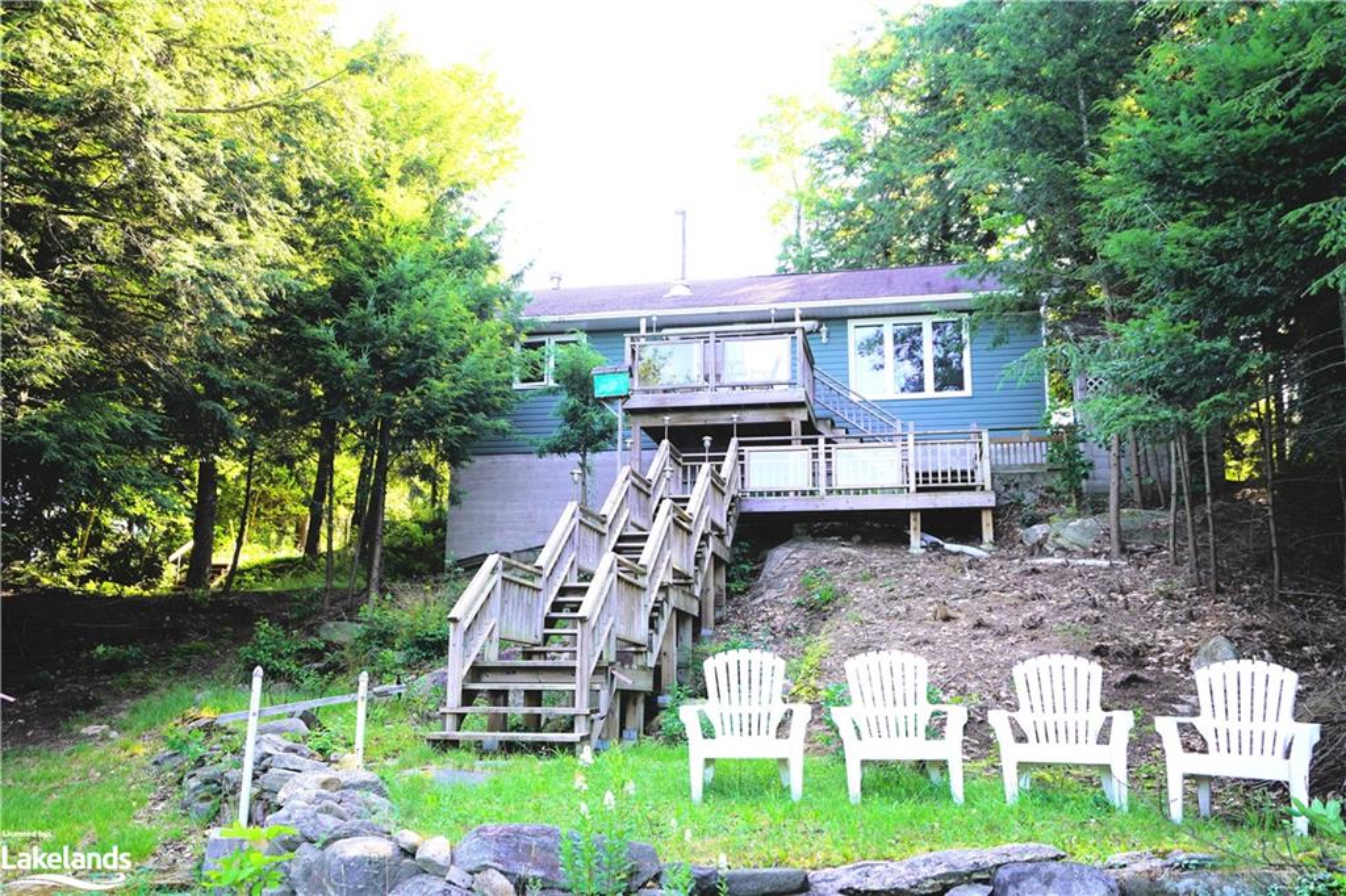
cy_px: 448
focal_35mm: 32
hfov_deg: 58.7
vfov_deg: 41.1
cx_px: 673
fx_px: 1196
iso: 100
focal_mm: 32
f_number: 4.5
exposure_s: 1/60
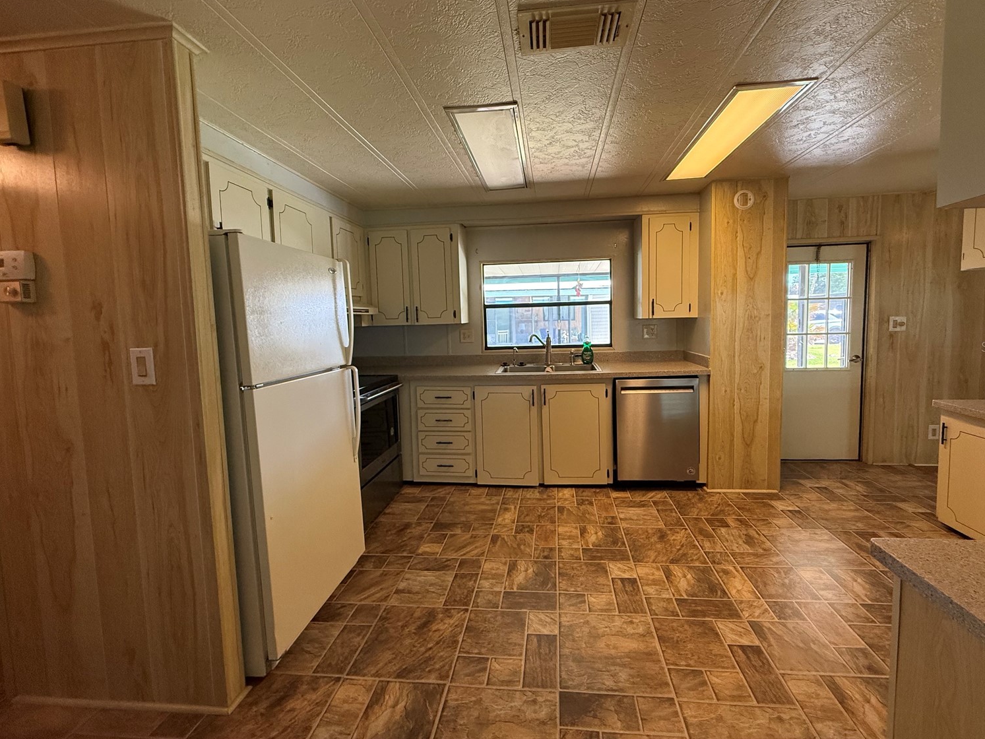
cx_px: 516
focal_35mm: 15
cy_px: 346
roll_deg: +2.1
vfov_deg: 81.7
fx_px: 427
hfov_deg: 98.1
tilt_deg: -3.1
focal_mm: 2.22
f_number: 2.2
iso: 400
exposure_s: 1/120
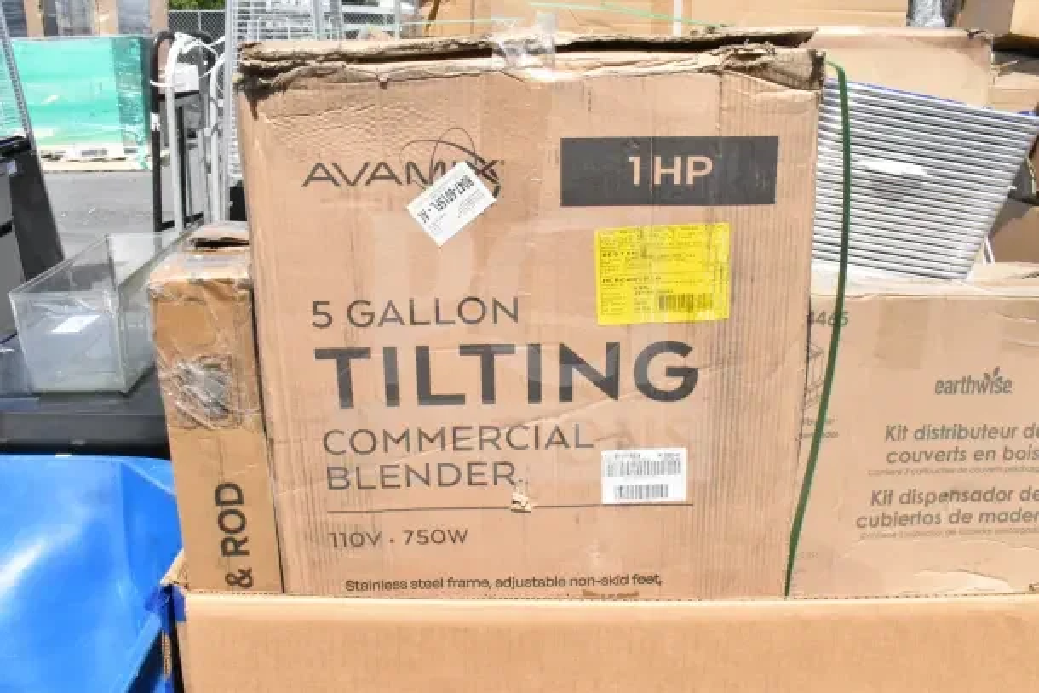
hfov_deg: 57.2
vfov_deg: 40.0
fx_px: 953
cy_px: 346
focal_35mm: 33
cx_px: 520
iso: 6400
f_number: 20
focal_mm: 22
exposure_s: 1/1600
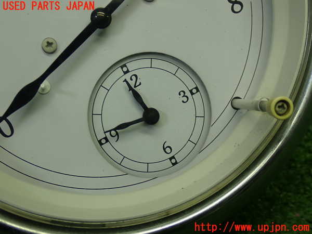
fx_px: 487
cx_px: 156
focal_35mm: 54
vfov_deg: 27.0
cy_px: 117
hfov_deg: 35.5
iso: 200
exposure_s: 1/60
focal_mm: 9.65
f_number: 3.3
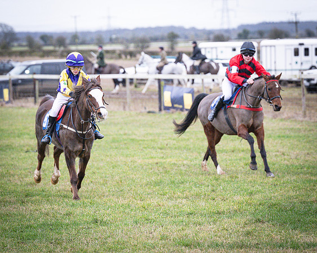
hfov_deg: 10.0
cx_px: 125
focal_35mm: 193
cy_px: 117
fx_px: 1813
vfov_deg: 8.0
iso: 1600
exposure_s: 1/1000
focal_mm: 99
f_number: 2.8
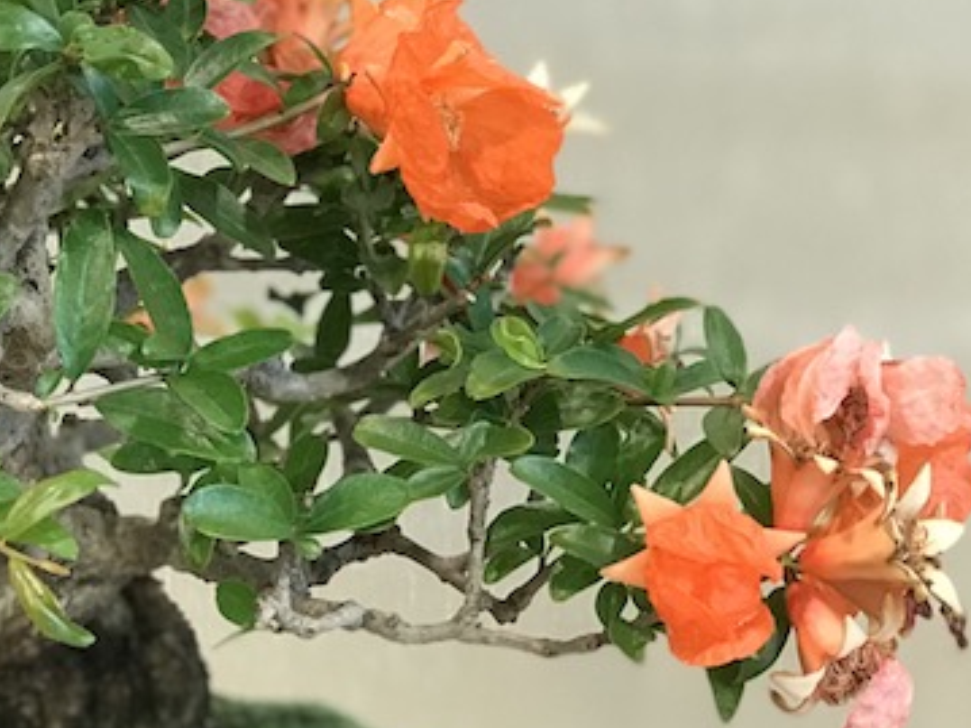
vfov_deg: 11.7
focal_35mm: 127
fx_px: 3561
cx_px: 95
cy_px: 444
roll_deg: +0.2
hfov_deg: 15.3
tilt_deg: -19.4
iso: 125
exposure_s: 1/50
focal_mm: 6.6
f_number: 2.8
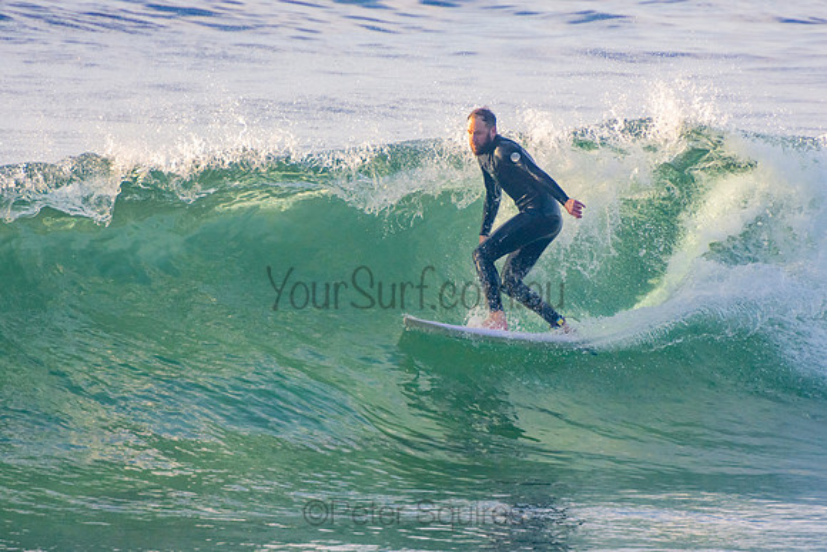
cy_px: 276
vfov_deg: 2.2
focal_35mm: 621
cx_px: 414
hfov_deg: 3.3
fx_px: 14276
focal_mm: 400
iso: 560
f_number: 5.6
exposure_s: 1/1250
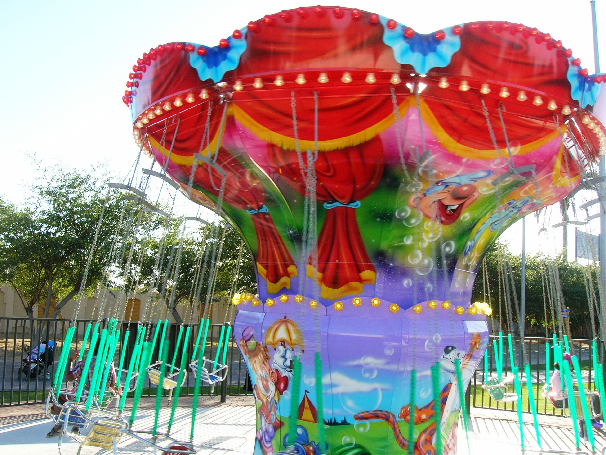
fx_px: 595
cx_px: 303
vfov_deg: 41.8
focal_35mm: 34
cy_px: 228
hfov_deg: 54.0
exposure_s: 1/129
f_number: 4.9
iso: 50
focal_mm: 5.7
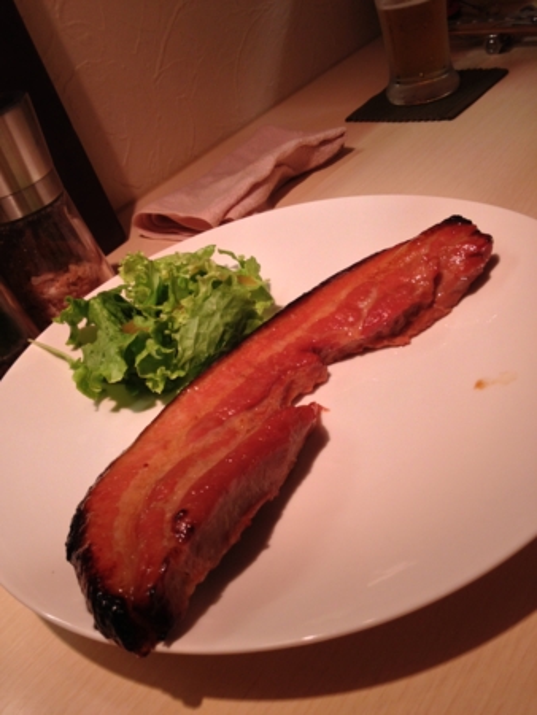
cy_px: 358
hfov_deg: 40.7
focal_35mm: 35
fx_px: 723
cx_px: 268
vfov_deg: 52.6
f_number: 2.4
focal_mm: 4.28
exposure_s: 1/24
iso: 50
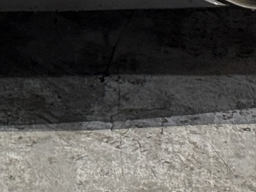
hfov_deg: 6.7
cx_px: -23
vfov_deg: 4.8
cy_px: -389
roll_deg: +0.4
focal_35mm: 294
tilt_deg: -11.9
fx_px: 2175
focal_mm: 6.76
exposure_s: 1/60
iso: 125
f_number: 1.78
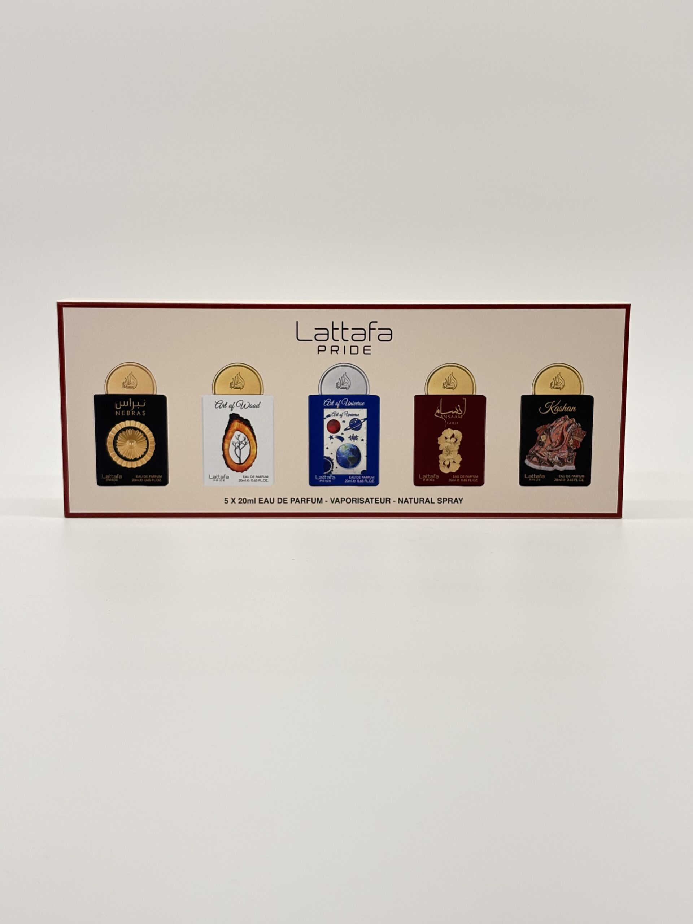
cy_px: 462
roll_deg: +0.2
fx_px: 1388
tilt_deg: -9.4
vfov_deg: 36.8
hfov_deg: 28.0
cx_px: 346
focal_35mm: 52
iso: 32
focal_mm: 5.96
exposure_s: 1/424
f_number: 1.6
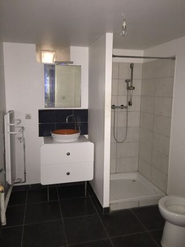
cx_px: 92
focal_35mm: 29
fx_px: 207
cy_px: 124
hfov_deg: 48.2
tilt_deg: -9.3
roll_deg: -0.6
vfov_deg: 61.7
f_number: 2.2
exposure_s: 1/17
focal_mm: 4.15
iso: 200
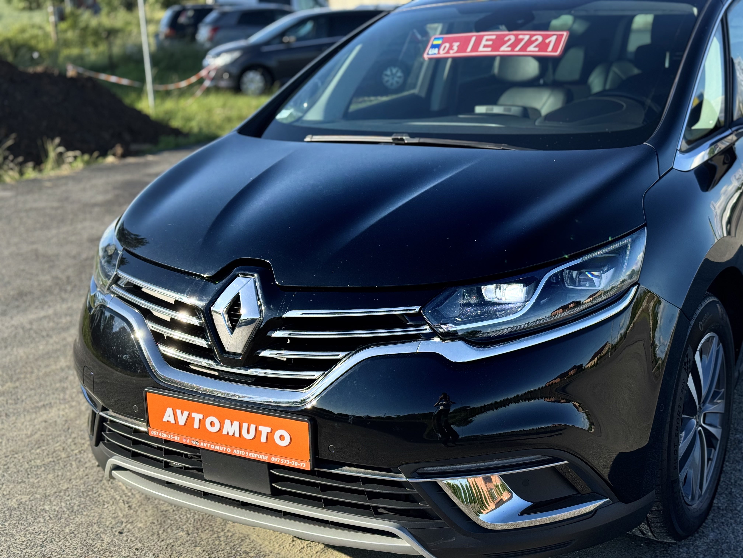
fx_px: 1030
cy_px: 279
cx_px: 372
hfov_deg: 39.7
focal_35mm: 48
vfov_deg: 30.3
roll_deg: +1.3
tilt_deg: -15.5
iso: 64
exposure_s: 1/2611
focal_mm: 6.76
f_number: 1.78
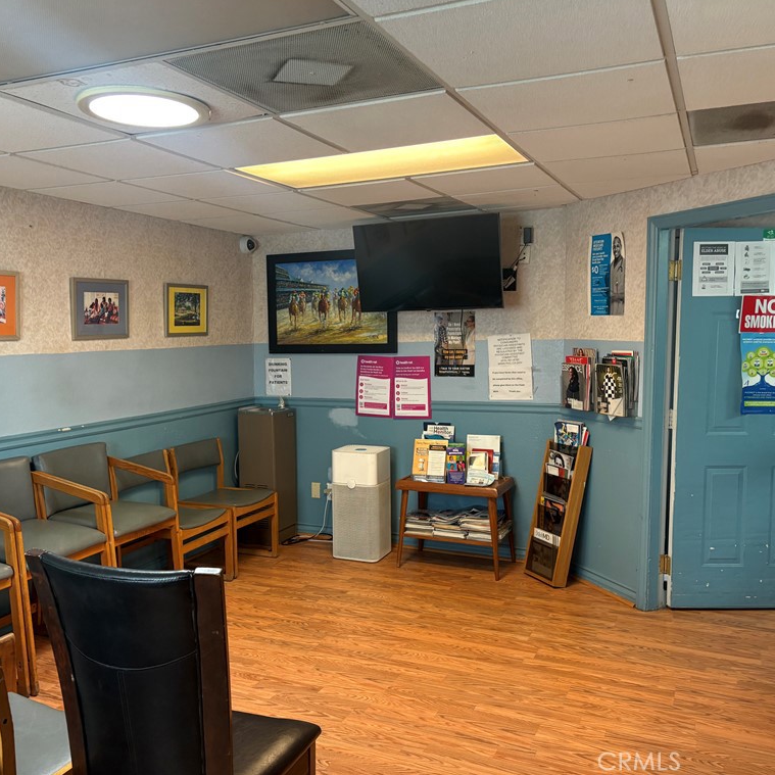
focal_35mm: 31
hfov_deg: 52.4
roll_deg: +1.0
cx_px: 350
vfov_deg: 52.5
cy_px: 384
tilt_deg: -3.9
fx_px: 785
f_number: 1.6
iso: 200
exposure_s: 1/60
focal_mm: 5.96
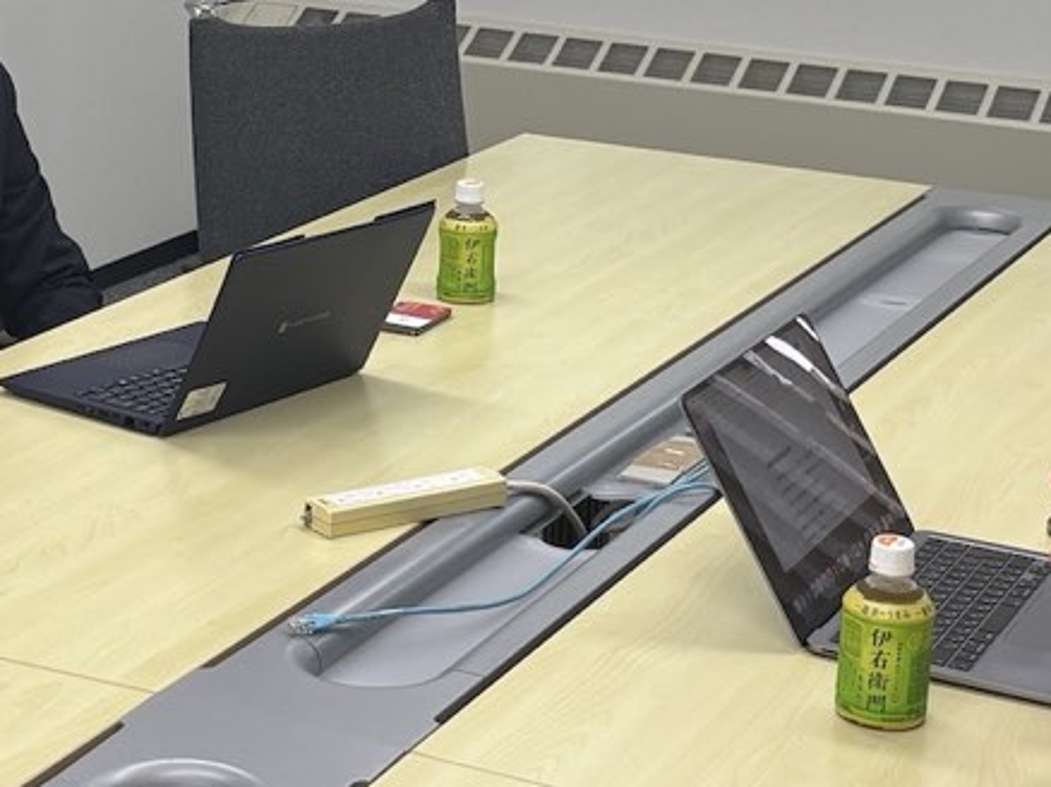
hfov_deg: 20.6
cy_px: 134
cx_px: 442
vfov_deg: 15.4
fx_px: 2883
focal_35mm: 95
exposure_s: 1/100
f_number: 1.6
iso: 64
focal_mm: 5.96
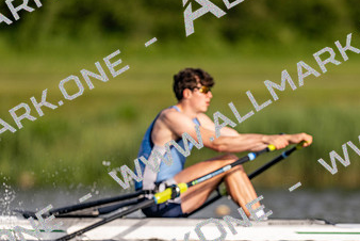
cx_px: 241
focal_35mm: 1029
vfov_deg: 1.3
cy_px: 192
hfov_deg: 2.0
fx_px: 10299
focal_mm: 600
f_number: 4
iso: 220
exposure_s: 1/2500
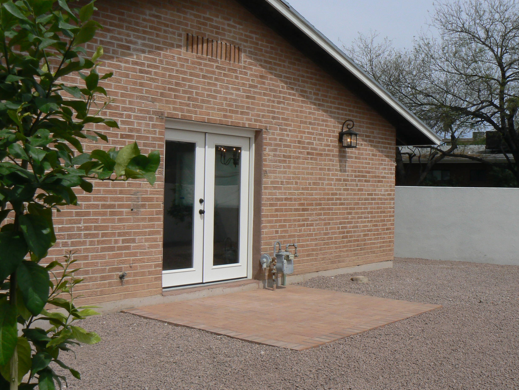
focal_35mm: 44
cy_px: 181
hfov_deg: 42.8
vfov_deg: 32.9
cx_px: 298
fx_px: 660
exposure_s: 1/640
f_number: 8
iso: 80
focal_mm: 6
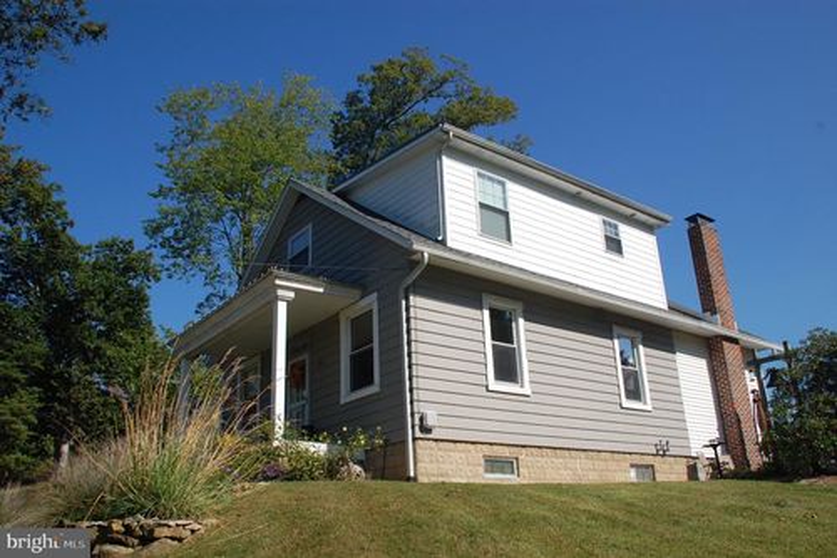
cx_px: 418
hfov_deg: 57.2
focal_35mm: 33
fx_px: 767
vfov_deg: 39.9
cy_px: 279
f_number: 10
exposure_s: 1/400
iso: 200
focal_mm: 22
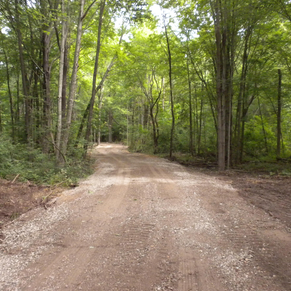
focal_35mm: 44
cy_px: 146
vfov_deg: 38.3
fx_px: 418
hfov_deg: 38.3
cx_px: 130
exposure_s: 1/308
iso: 400
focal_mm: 6.6
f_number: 3.5
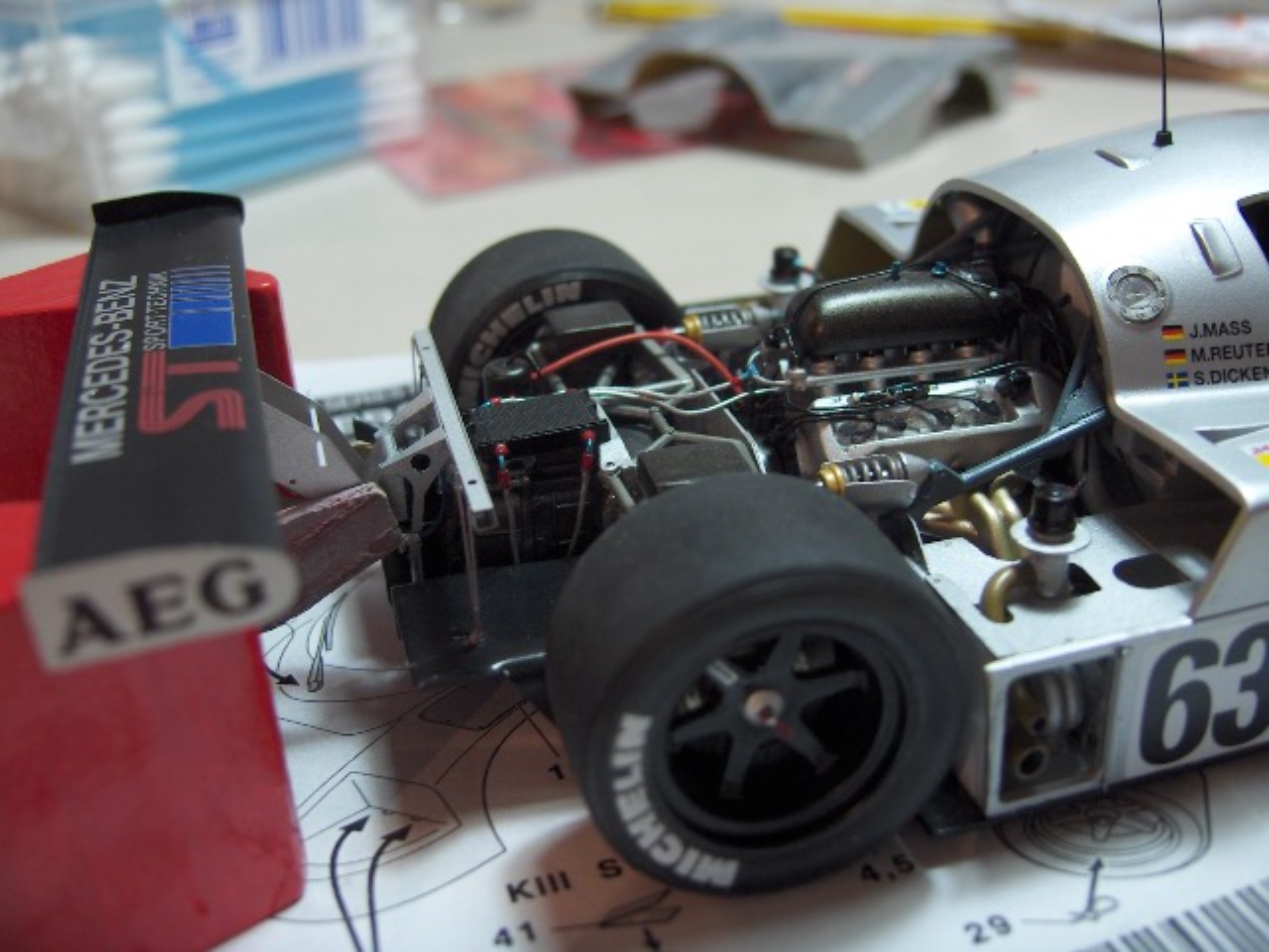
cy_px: 476
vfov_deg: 36.8
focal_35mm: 39
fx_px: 1430
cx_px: 634
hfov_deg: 47.9
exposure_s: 1/34.3
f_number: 2.8
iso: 200
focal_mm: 8
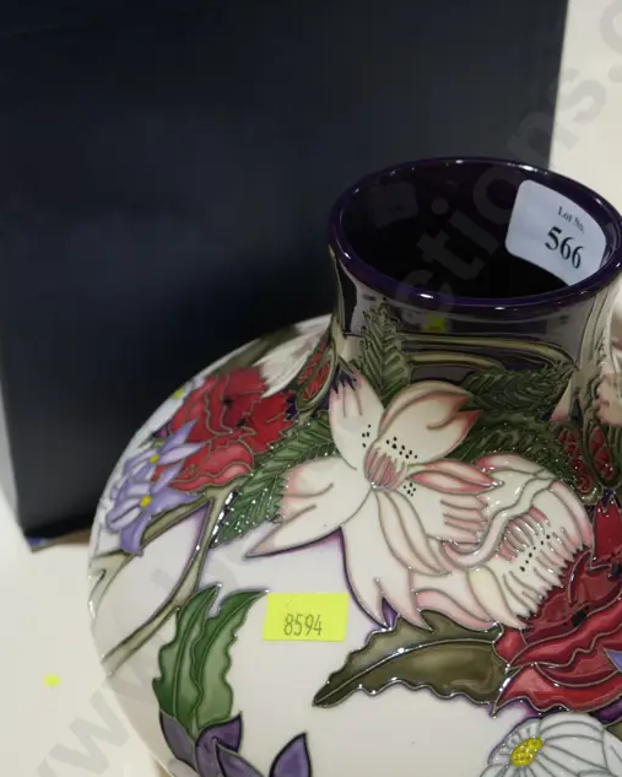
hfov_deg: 25.3
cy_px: 340
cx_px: 392
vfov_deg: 31.4
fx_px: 1380
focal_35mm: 60
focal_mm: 19
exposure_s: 1/60
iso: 200
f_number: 4.1
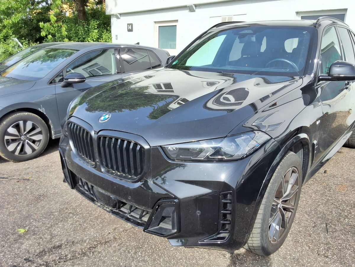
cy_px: 134
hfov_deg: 63.4
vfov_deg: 49.7
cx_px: 178
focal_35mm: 28
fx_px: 287
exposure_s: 1/1247
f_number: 1.9
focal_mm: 2.91
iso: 32
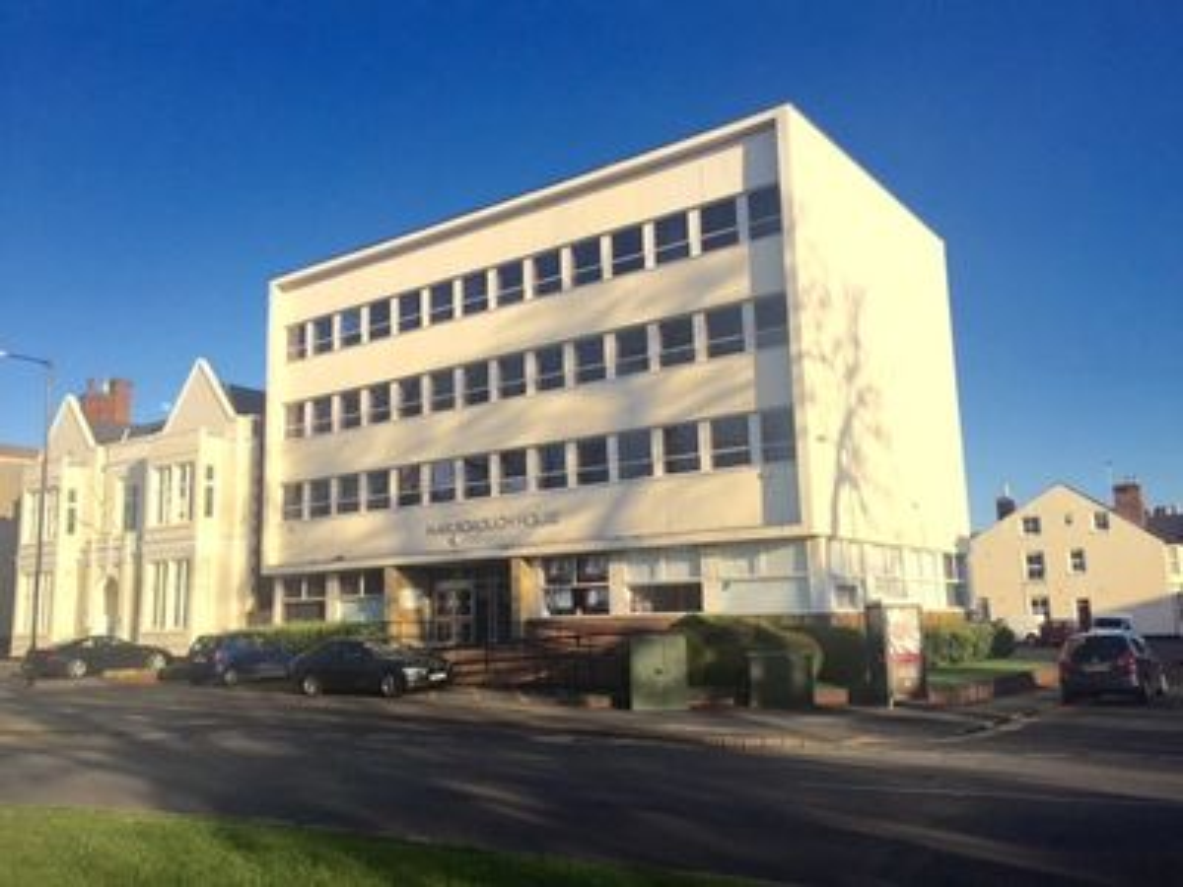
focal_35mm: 29
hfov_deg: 61.7
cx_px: 592
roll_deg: +0.7
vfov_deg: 48.2
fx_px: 991
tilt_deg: +10.1
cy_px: 444
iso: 32
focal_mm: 4.15
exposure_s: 1/1980
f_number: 2.2
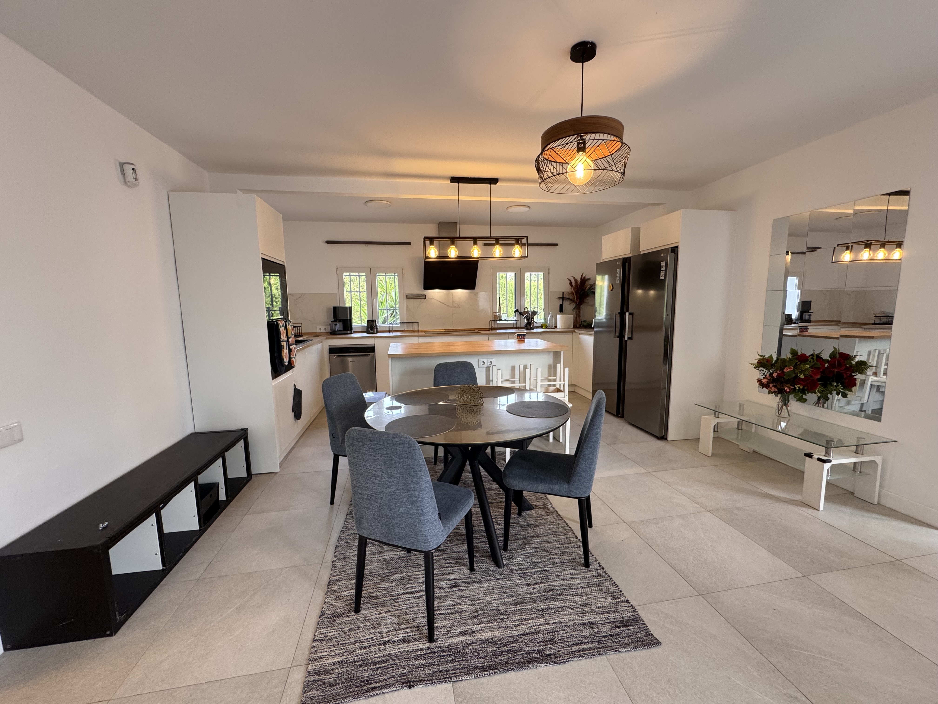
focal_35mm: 14
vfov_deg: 85.7
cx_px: 469
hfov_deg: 102.1
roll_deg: +1.2
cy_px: 352
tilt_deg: -7.1
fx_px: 379
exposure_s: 1/99
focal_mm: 2.22
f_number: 2.2
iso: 160
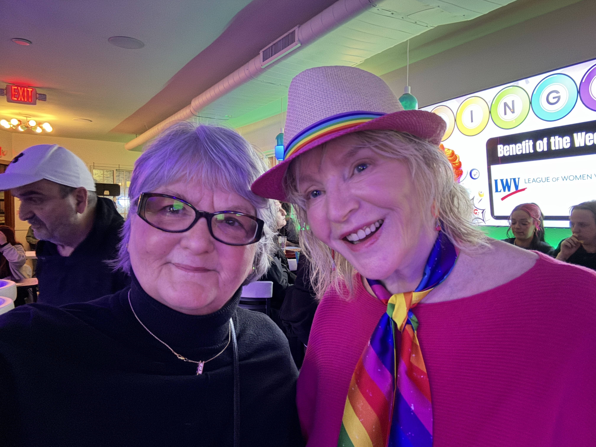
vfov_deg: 58.9
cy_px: 224
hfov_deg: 73.9
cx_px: 298
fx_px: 396
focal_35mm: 23
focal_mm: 2.69
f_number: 1.9
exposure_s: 1/15
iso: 1000
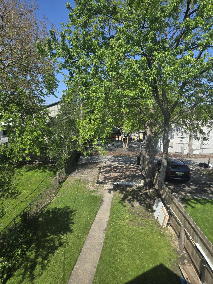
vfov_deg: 73.9
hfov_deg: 58.9
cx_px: 106
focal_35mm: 23
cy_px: 142
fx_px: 189
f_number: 1.8
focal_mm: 5.4
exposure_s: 1/986
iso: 25
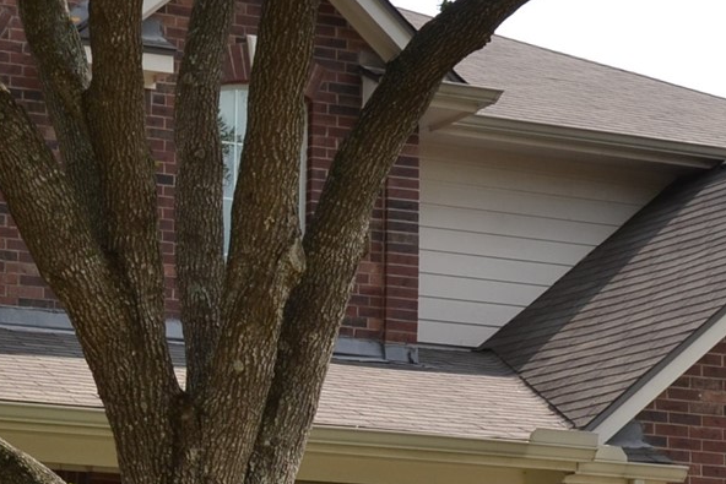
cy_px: 548
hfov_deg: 18.0
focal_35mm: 110
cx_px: -55
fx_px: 2219
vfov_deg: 12.2
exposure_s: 1/200
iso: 100
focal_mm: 20
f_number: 7.1
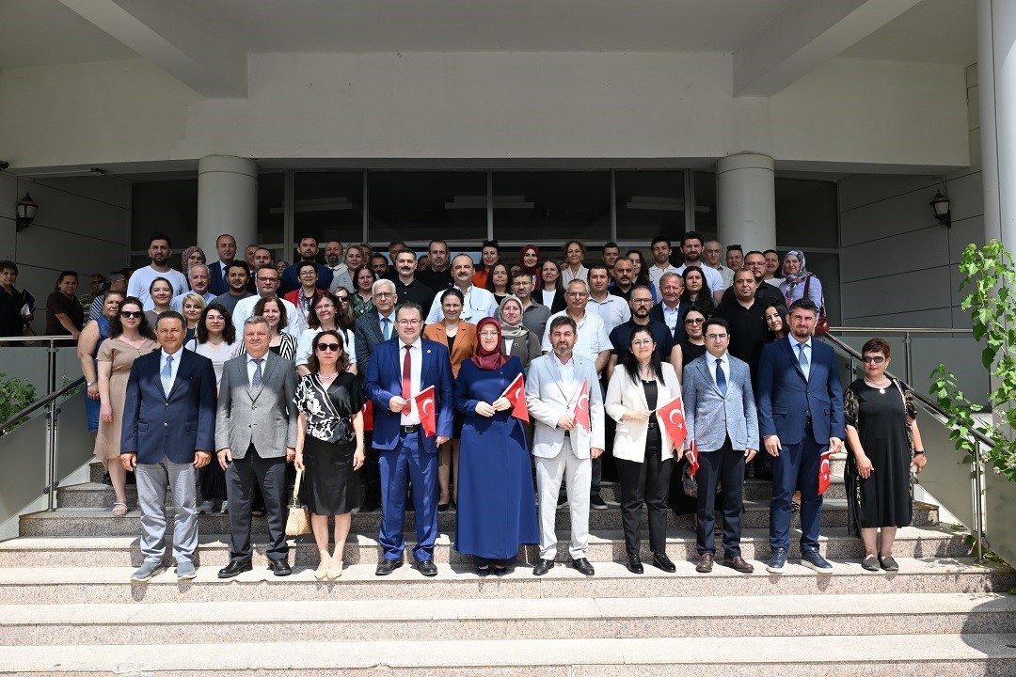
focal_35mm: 28
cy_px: 338
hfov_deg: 66.4
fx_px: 776
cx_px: 508
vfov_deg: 47.2
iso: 400
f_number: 13
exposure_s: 1/200
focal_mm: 27.5
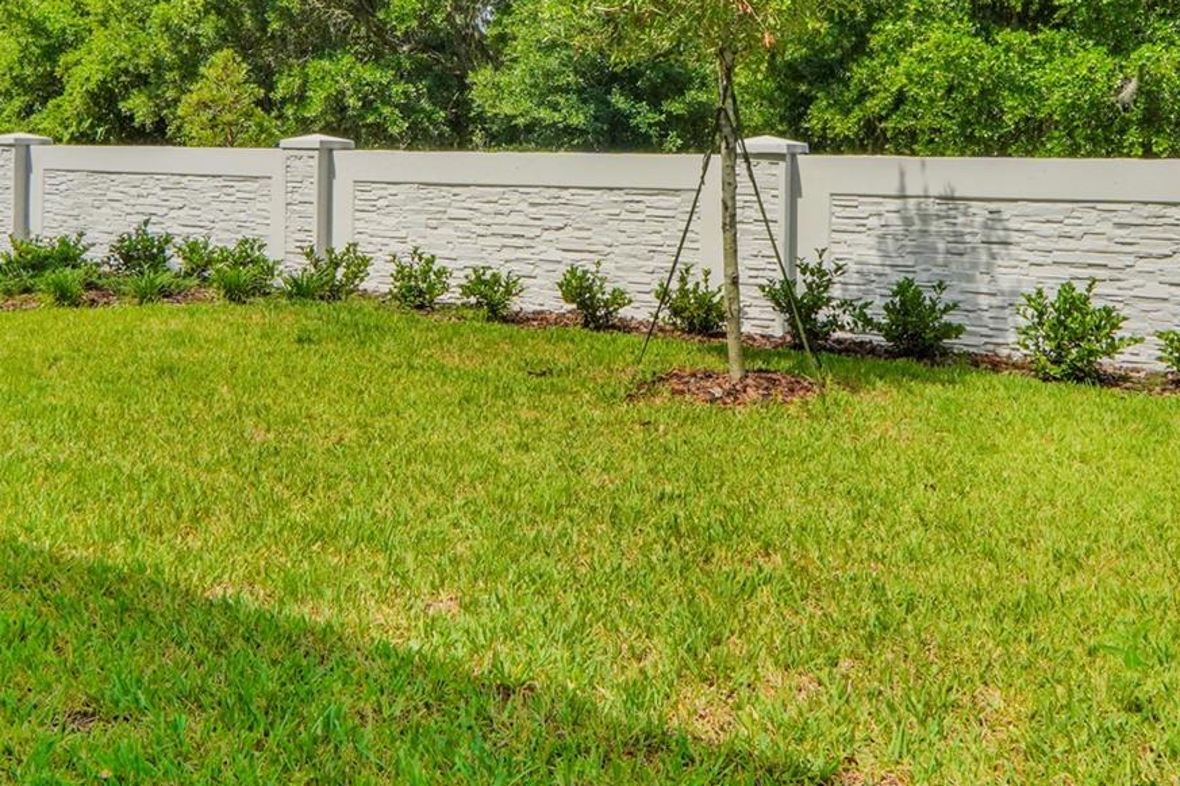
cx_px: 584
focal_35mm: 33
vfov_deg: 38.4
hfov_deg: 57.2
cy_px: 154
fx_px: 1081
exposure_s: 1/800
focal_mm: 12
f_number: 8
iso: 640
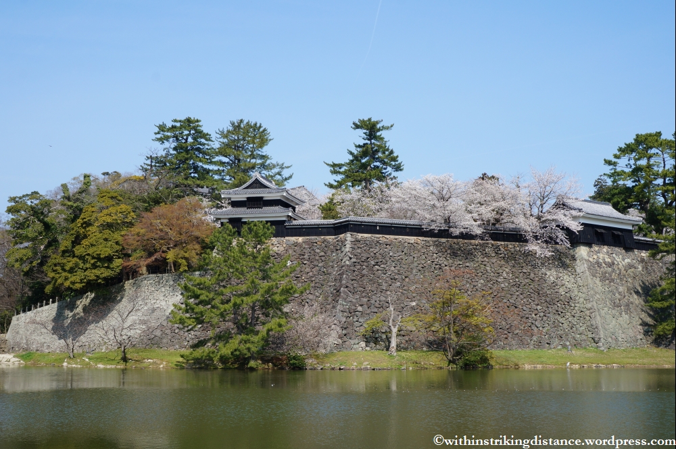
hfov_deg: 45.0
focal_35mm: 44
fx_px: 816
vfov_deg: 30.8
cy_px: 224
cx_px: 338
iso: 200
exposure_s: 1/200
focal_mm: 29
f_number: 13
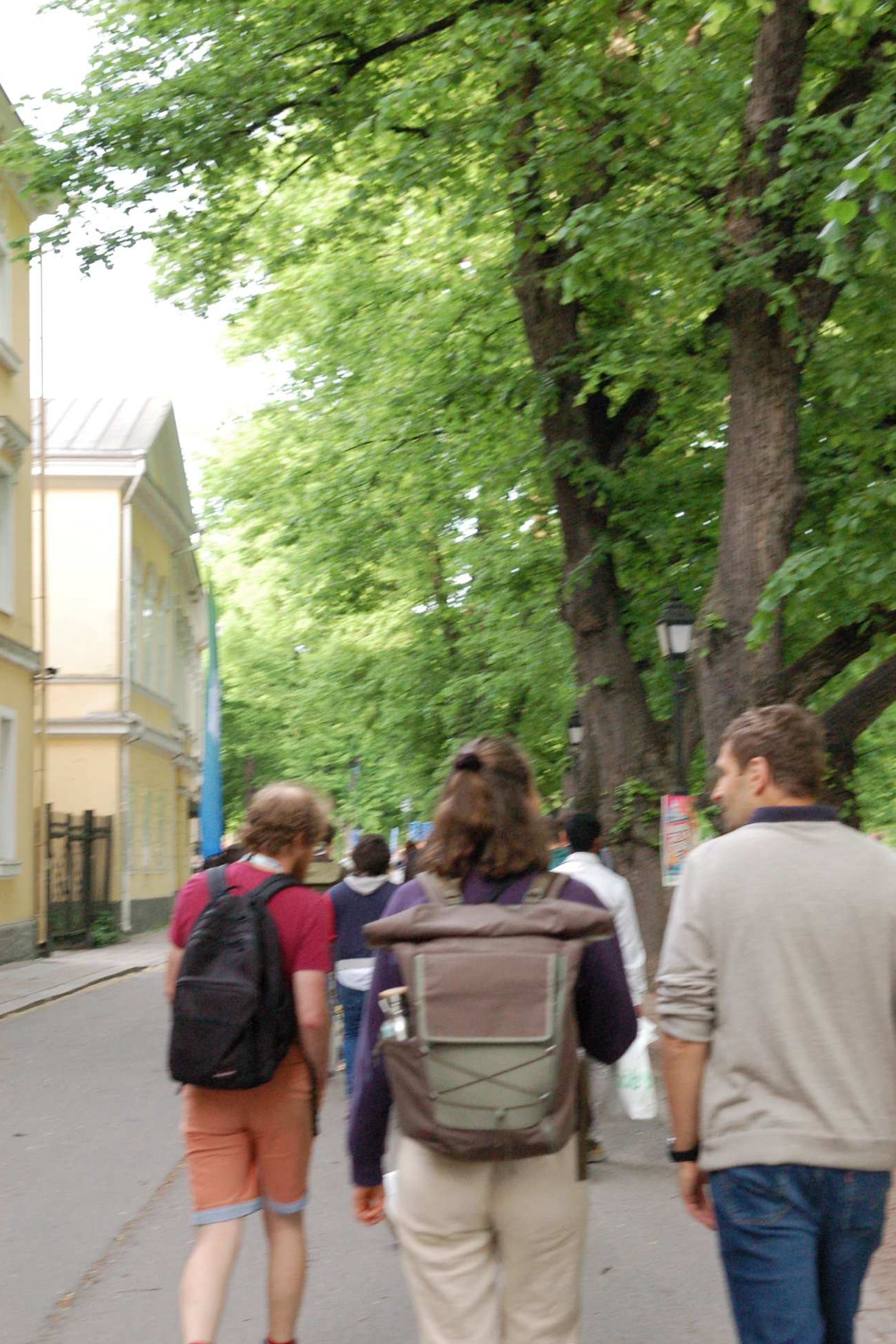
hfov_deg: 23.0
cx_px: 460
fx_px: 2203
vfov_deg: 33.9
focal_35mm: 59
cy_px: 687
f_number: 5.6
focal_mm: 38
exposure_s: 1/125
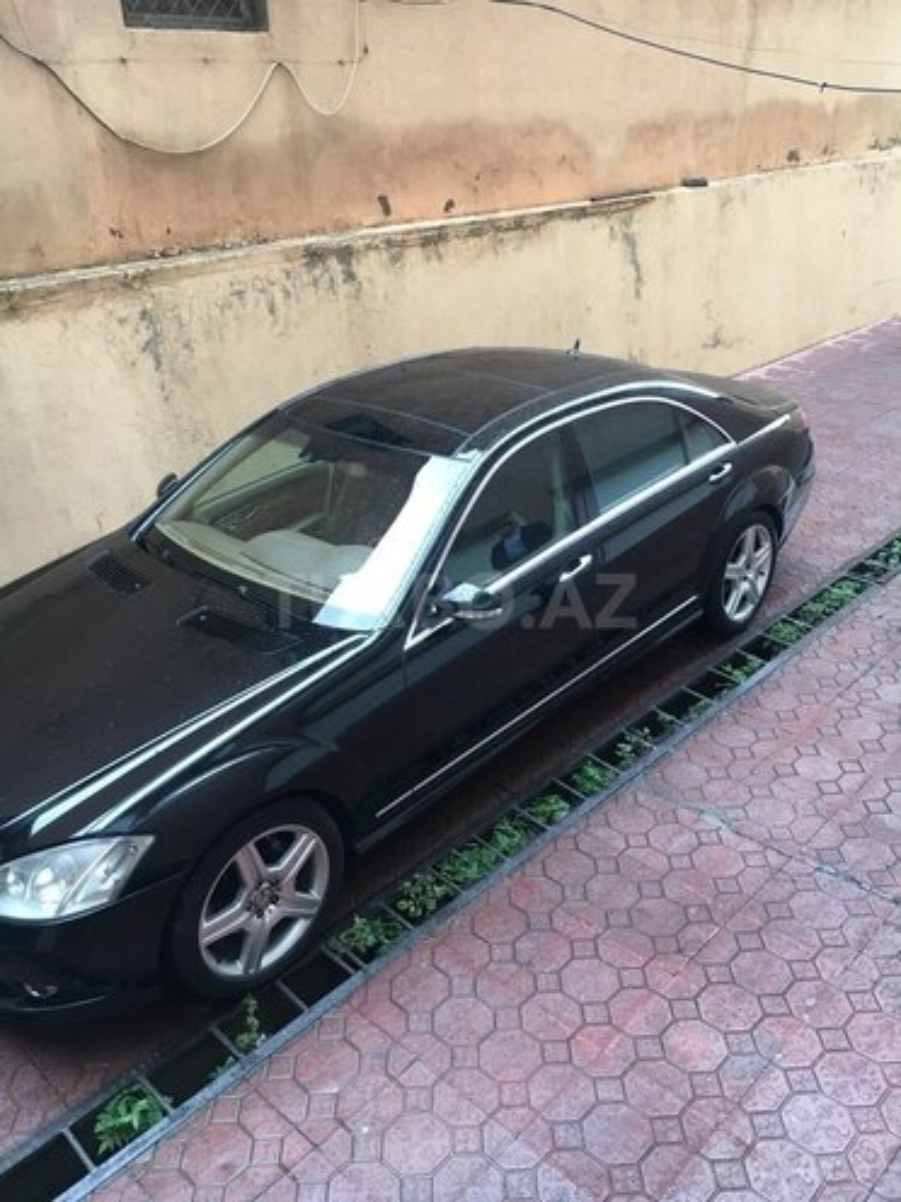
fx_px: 1006
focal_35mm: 29
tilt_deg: -25.2
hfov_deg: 48.2
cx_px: 450
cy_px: 601
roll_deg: +3.3
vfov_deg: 61.7
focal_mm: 4.15
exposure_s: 1/33
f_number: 2.2
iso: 50
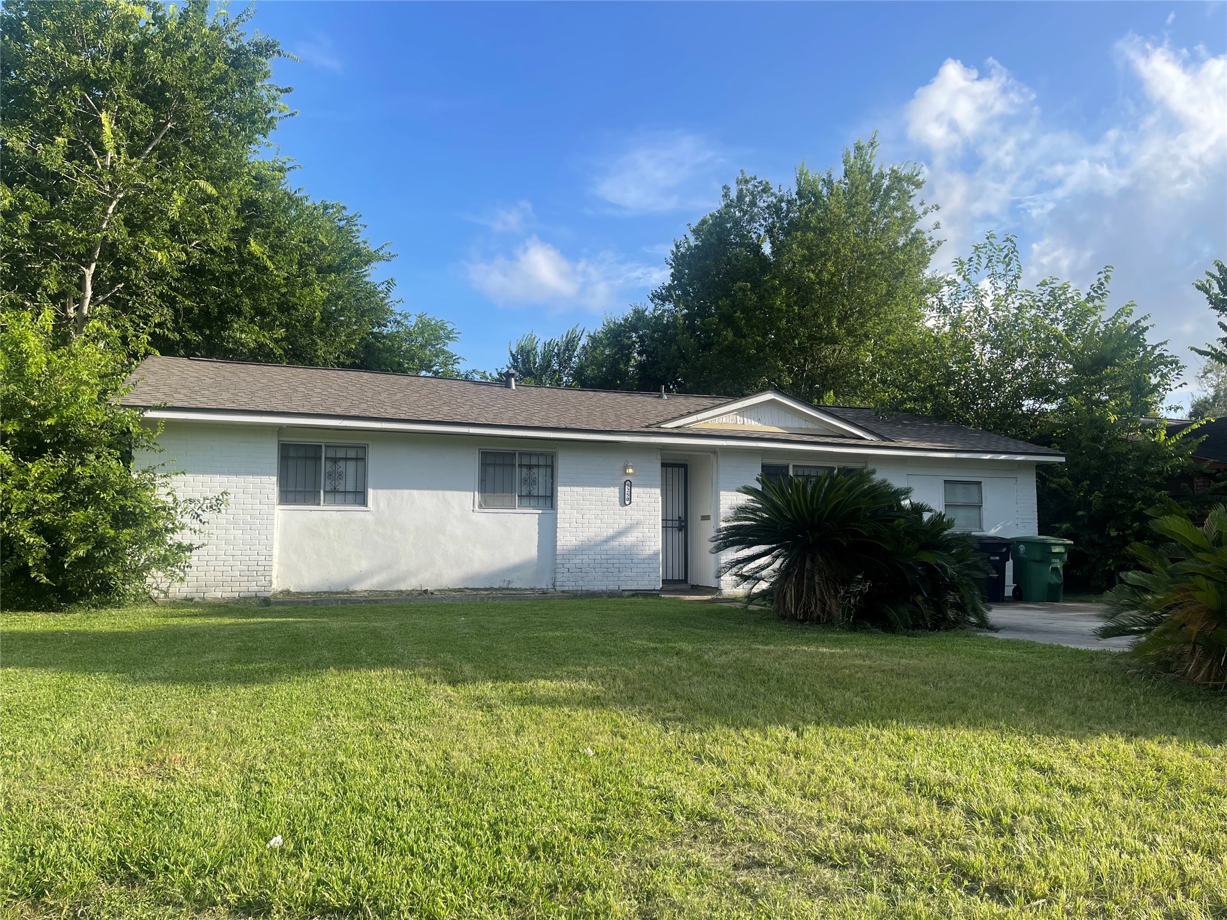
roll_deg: -0.4
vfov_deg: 54.9
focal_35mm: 25
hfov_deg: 69.4
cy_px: 460
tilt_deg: +4.3
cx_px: 614
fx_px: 886
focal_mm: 5.1
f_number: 1.6
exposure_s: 1/2012
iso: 32
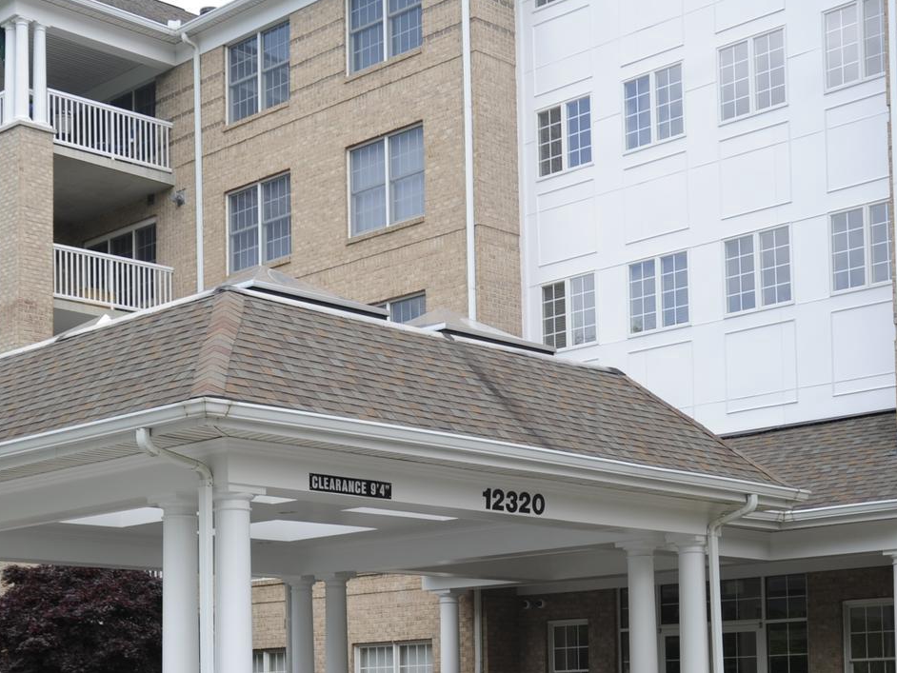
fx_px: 1840
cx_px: 374
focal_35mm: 71
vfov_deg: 20.3
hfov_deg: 27.4
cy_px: 610
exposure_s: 1/200
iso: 200
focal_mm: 34
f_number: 7.1
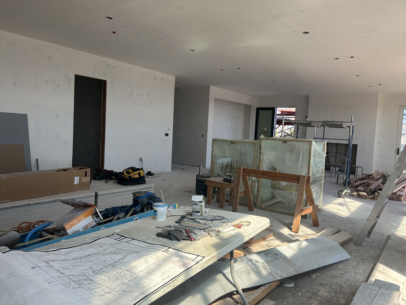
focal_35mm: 26
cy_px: 152
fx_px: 305
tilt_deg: -2.7
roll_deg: -2.5
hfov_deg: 67.3
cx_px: 203
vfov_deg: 53.1
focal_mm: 5.7
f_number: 1.5
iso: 50
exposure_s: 1/604
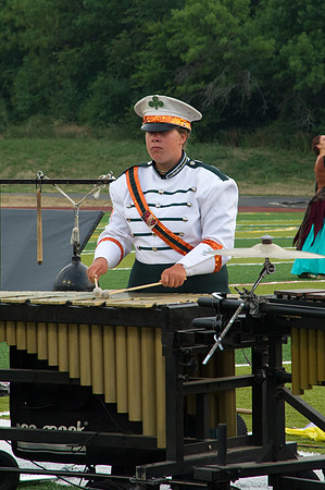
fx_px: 3045
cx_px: 160
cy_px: 191
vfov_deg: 9.2
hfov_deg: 6.1
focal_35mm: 224
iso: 2500
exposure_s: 1/320
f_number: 9
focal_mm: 120
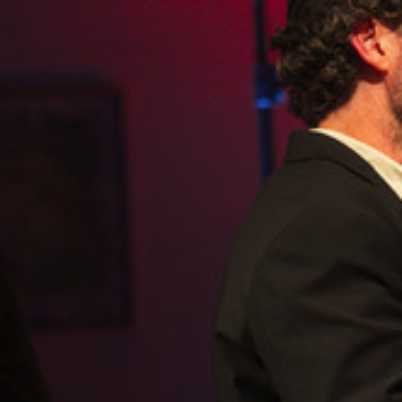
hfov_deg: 10.7
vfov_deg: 10.8
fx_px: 2128
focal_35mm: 162
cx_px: 444
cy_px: 266
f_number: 2.8
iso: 2000
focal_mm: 70
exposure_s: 1/125
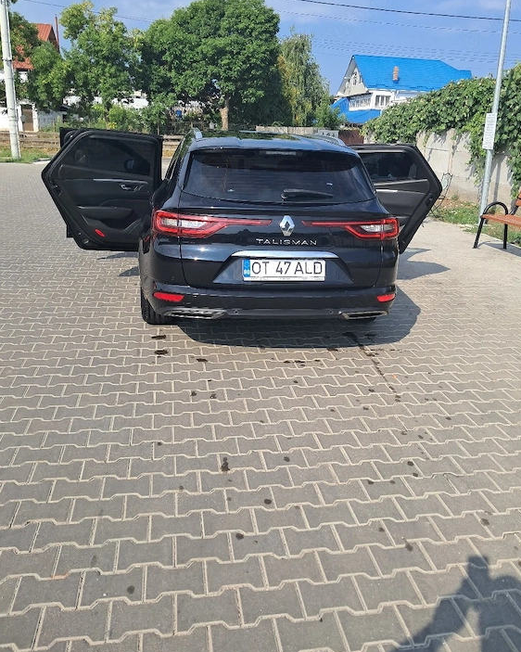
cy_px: 316
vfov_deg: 58.8
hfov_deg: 48.5
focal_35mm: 30
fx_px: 578
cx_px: 270
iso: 50
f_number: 1.8
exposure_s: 1/500
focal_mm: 4
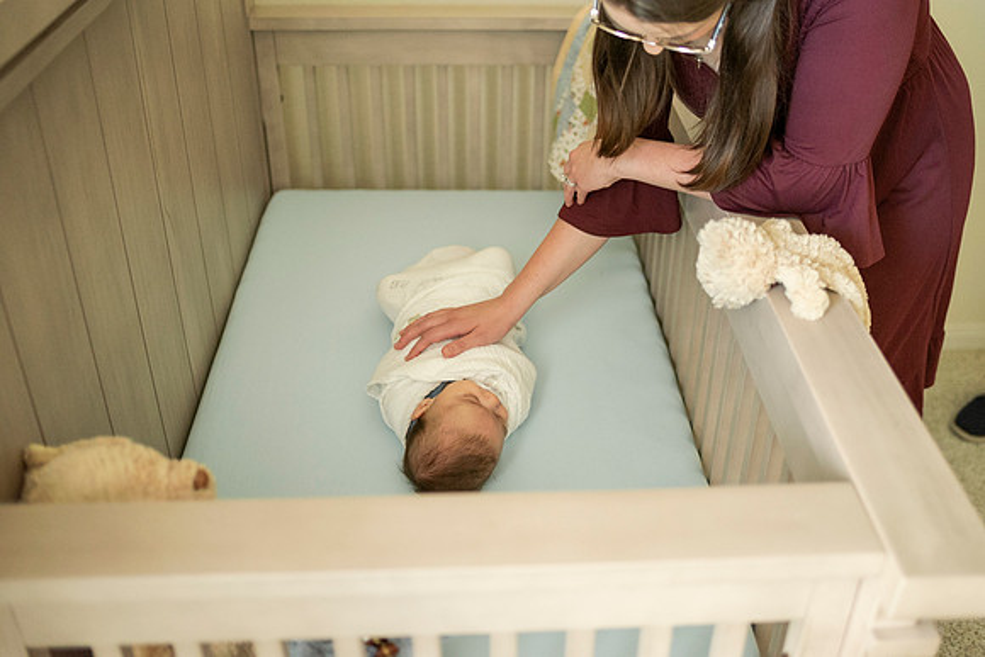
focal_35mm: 38
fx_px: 1031
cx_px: 530
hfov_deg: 51.0
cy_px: 303
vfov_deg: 35.3
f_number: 1.8
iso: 800
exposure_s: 1/125
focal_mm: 35
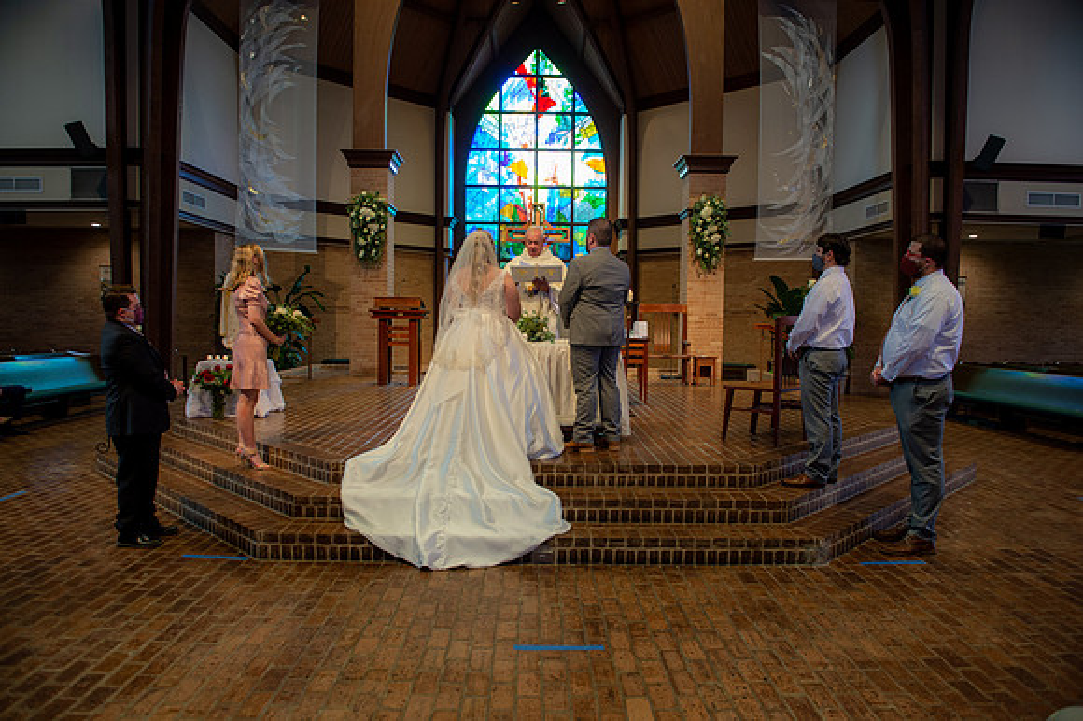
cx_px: 542
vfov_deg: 53.1
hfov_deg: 73.8
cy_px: 360
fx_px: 722
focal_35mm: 24
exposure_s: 1/80
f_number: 4
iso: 1250
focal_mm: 24
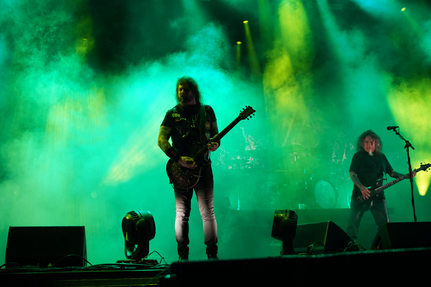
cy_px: 144
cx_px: 216
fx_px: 491
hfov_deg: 47.4
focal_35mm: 41
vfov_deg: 32.6
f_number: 4
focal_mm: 41
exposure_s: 1/100
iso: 250
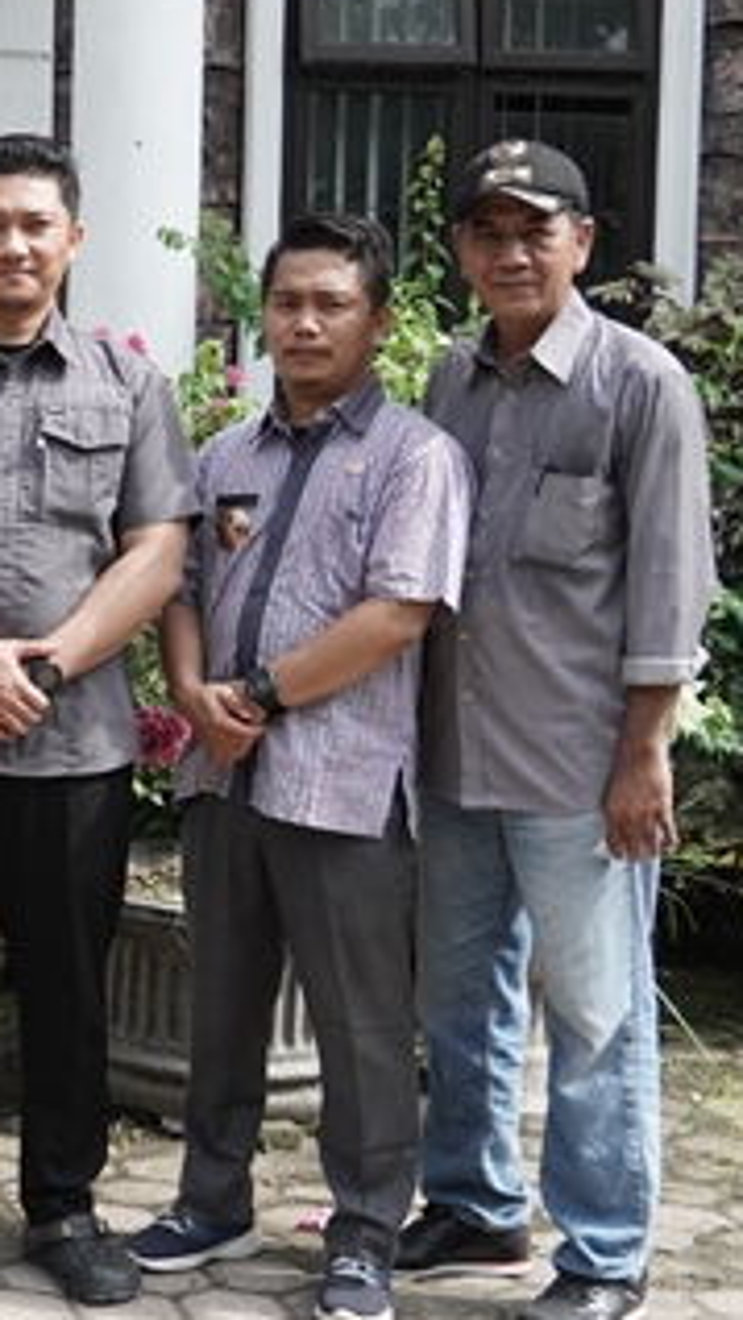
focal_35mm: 76
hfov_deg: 14.2
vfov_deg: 27.8
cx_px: -569
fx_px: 2660
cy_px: 562
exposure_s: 1/2500
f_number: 4
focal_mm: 24
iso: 640
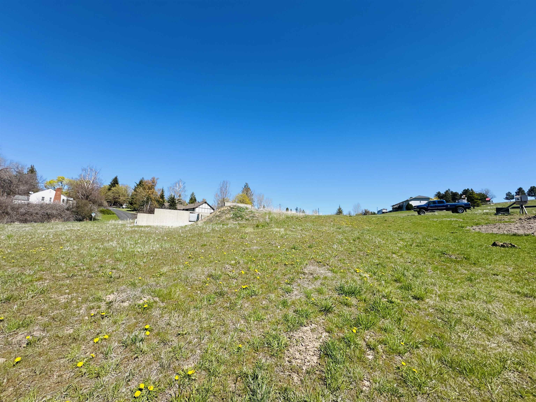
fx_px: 217
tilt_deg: +8.4
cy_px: 201
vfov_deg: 85.7
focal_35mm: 14
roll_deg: -1.8
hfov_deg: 102.1
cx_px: 268
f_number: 2.2
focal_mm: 2.22
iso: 40
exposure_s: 1/1887
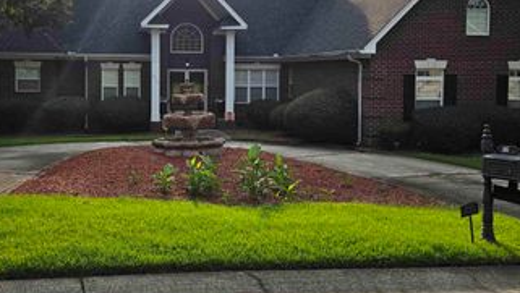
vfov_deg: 30.2
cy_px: 93
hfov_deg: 51.3
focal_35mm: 39
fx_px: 538
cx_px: 212
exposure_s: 1/7939
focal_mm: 6.5
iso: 25
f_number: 1.4
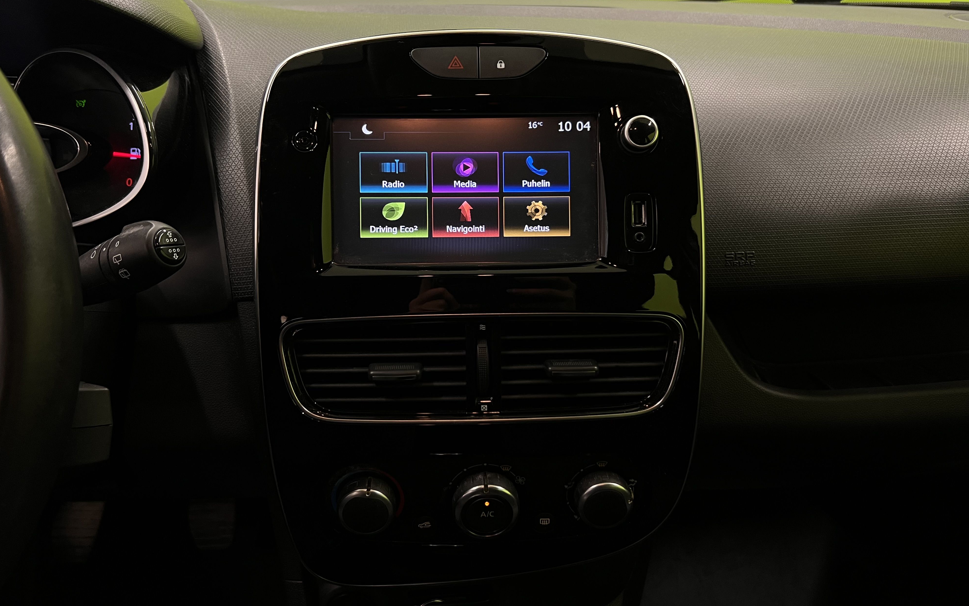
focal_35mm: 28
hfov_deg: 66.5
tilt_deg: -22.1
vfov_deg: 44.5
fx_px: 739
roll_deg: -0.7
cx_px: 478
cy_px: 277
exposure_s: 1/50
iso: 125
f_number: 1.5
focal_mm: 5.7
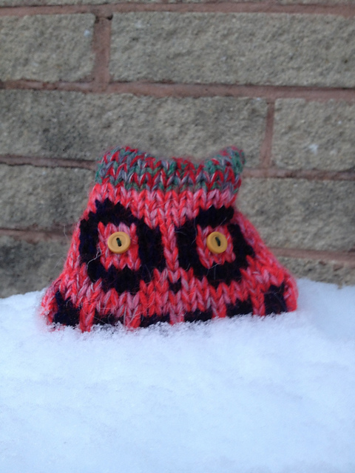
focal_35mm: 35
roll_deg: -1.6
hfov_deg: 40.7
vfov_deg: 52.6
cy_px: 236
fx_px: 479
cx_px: 178
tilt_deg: -7.1
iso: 50
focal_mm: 4.28
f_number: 2.4
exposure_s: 1/20
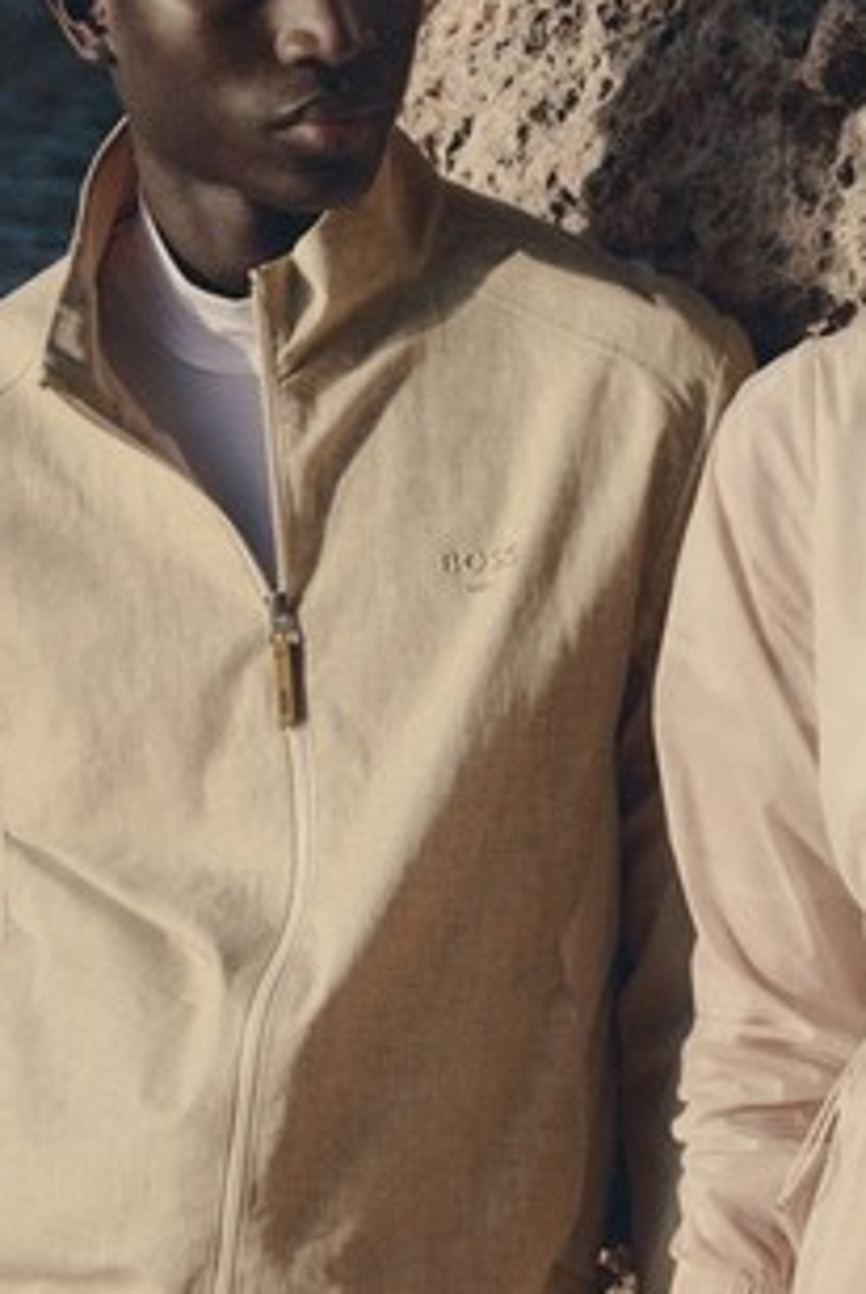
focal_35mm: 153
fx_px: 5508
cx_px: 723
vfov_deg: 13.4
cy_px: 622
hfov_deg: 9.0
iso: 160
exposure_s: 1/400
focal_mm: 80
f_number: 8
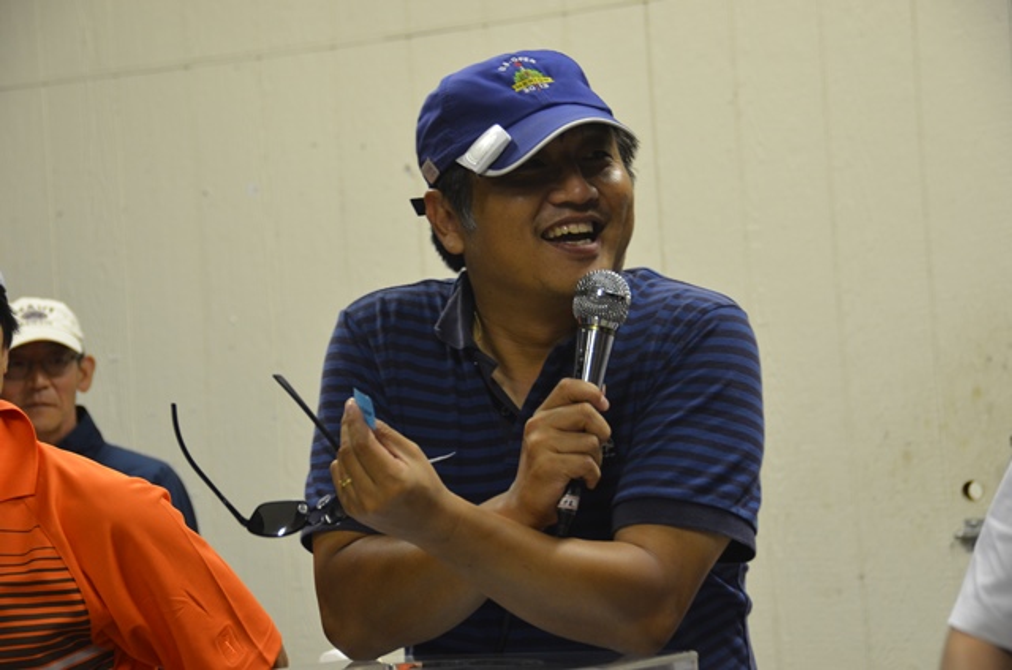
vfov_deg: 14.6
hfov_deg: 22.0
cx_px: 506
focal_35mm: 93
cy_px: 335
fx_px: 2609
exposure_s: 1/30
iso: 800
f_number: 4.8
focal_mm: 62
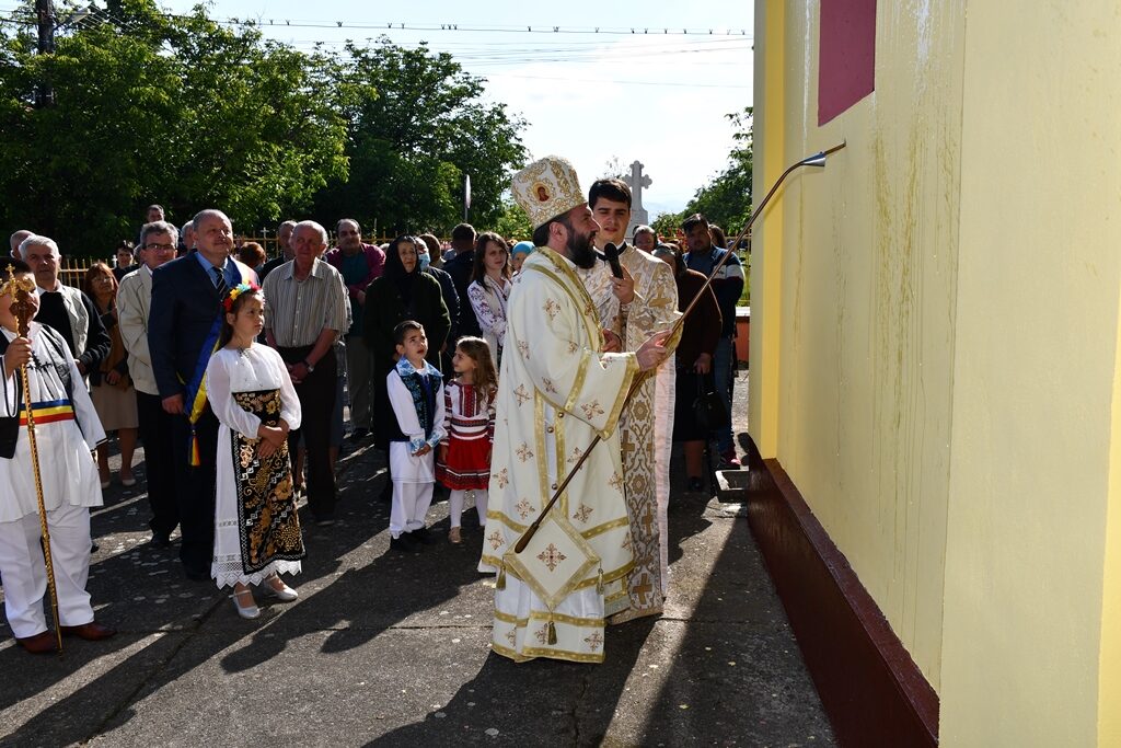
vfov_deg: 40.0
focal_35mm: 33
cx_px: 560
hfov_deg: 57.2
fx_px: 1028
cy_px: 374
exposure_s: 1/250
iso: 100
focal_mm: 22
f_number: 9
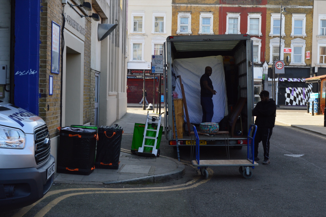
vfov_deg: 26.4
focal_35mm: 51
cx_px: 163
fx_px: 461
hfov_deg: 38.9
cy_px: 108
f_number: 9
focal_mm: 34
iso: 400
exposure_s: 1/160
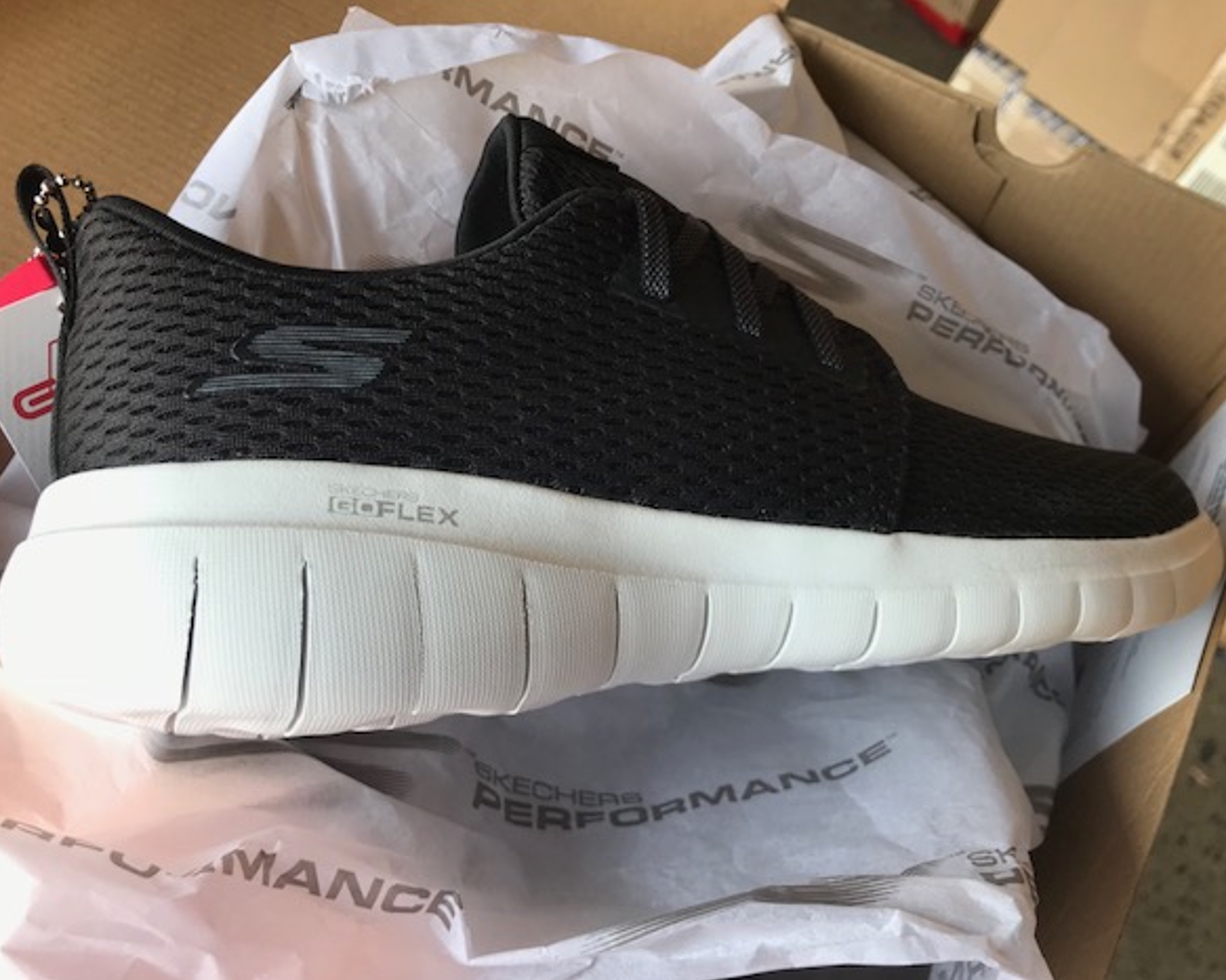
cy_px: 503
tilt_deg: -55.0
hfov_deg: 58.8
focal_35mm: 30
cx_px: 597
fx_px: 1088
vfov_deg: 48.5
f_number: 1.8
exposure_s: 1/145
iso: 20
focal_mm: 3.99
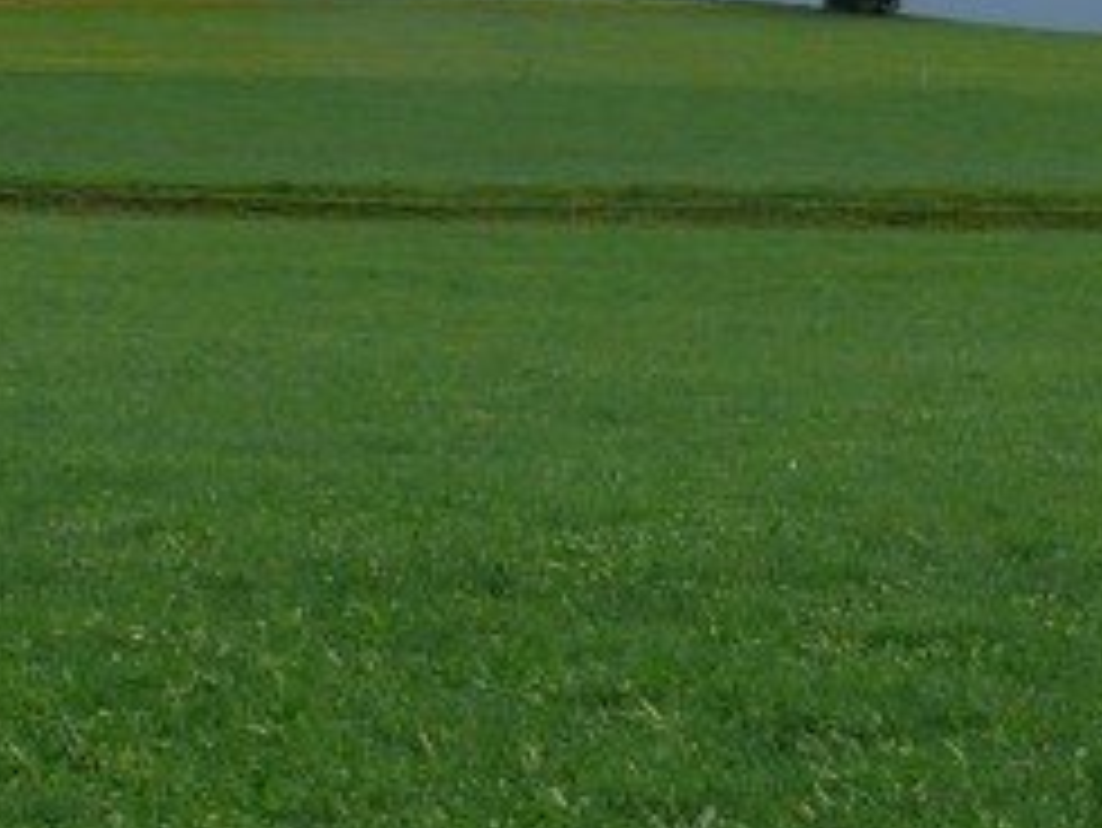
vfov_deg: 12.1
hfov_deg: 16.0
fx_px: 3886
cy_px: 54
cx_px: 956
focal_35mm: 122
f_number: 6.3
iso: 100
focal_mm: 7.4
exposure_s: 1/400
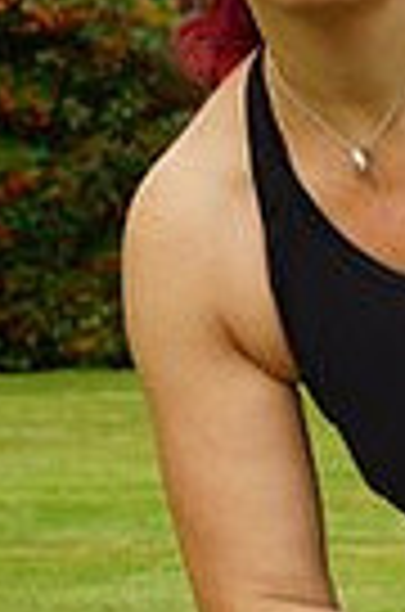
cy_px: 104
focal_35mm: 199
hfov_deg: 6.8
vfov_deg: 10.3
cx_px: 531
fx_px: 3375
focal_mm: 40
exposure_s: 1/160
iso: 100
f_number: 6.3
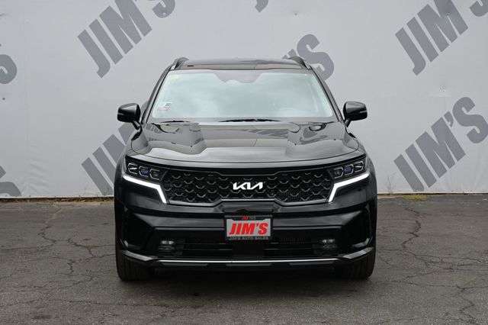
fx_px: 813
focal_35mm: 60
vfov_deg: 22.6
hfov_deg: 33.4
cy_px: 162
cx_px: 244
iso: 360
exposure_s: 1/250
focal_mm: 40
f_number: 5.6
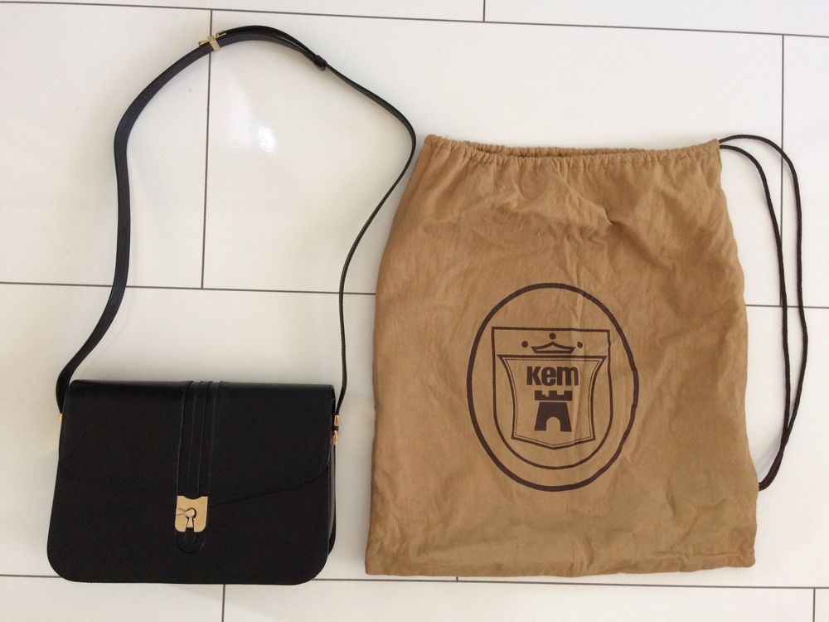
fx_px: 695
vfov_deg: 48.2
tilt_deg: -86.2
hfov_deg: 61.7
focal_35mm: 29
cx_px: 414
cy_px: 311
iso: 250
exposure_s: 1/33
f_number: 2.2
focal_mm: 4.15
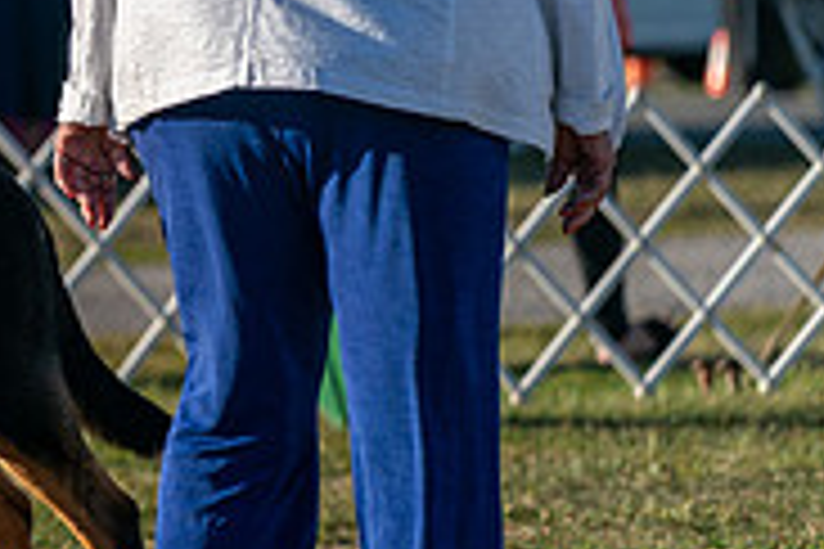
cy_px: -65
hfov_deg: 4.6
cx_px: -437
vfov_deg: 3.1
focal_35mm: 443
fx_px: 10139
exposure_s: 1/1250
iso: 160
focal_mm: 140
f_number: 4.5
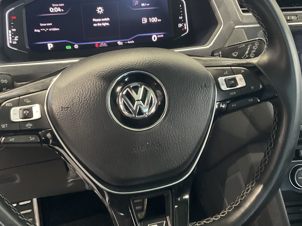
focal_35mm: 49
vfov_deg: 29.7
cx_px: 166
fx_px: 428
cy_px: 101
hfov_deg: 38.9
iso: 320
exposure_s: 1/31
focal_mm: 3
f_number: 1.8
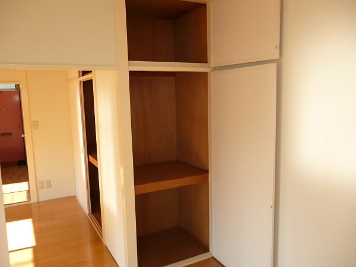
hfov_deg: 63.4
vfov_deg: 49.7
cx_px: 178
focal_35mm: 28
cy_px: 134
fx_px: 288
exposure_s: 1/80
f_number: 3.1
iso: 100
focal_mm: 5
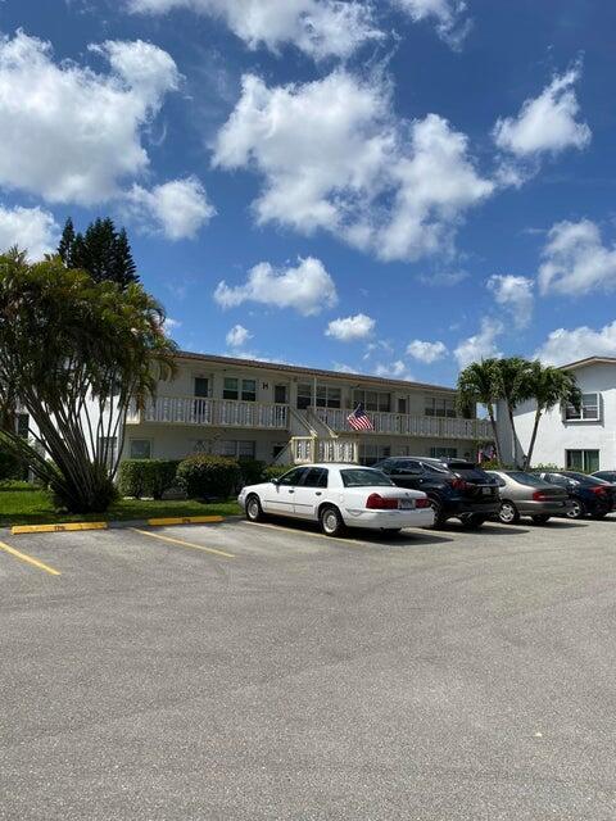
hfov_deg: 53.1
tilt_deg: +3.7
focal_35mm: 26
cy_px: 410
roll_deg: -0.9
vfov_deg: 67.3
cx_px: 308
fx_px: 617
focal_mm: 4.25
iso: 32
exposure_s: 1/5495
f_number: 1.8
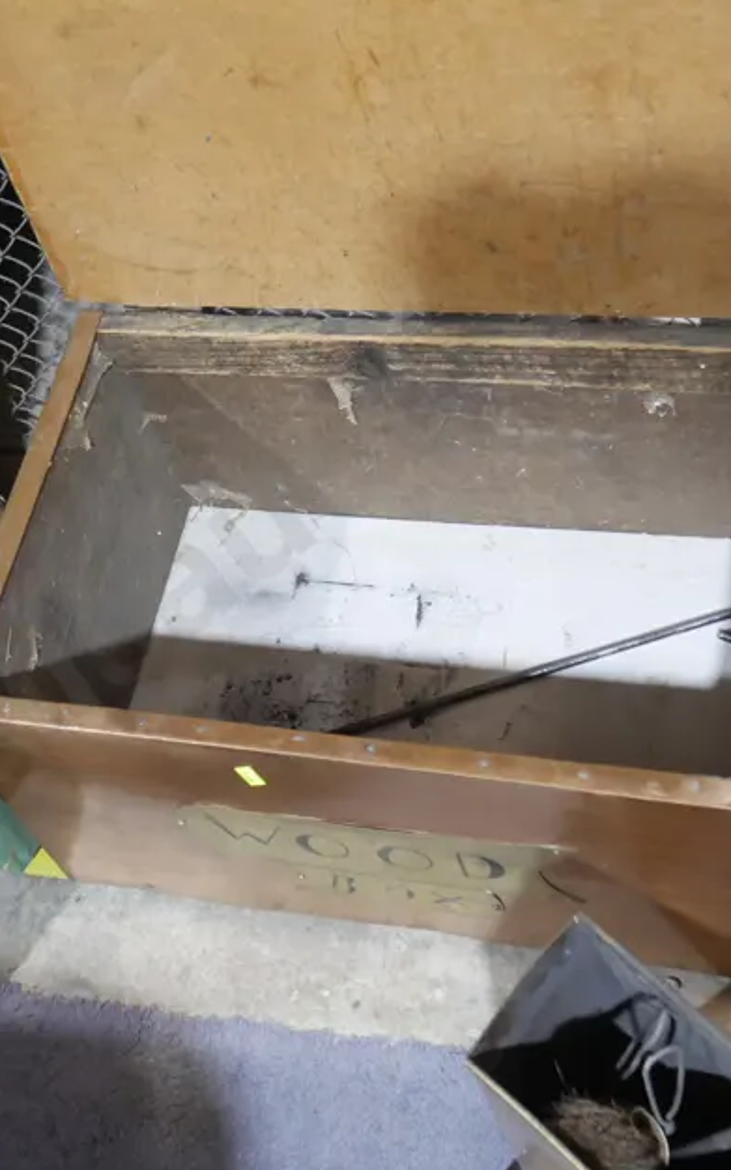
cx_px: 275
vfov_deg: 38.8
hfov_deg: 24.8
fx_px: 1658
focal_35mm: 52
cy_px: 520
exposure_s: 1/60
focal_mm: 15
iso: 1250
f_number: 3.6
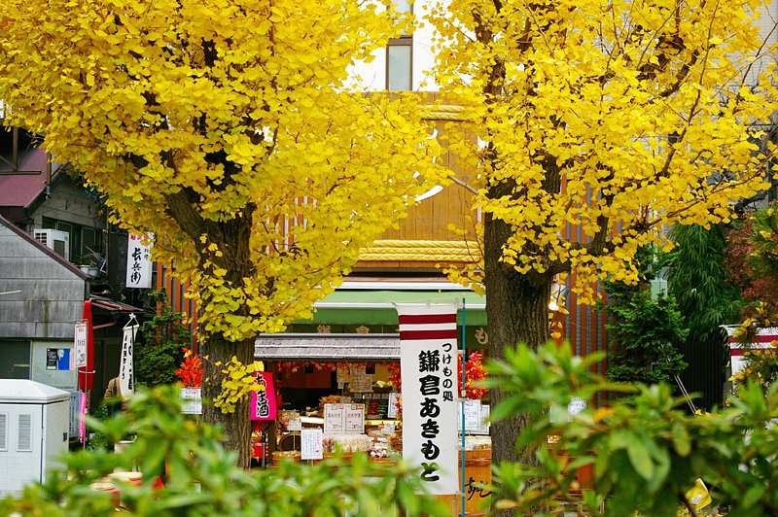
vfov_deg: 20.1
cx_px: 389
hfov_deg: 29.9
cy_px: 258
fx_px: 1458
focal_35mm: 68
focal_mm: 45
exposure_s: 1/250
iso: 800
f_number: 4.5
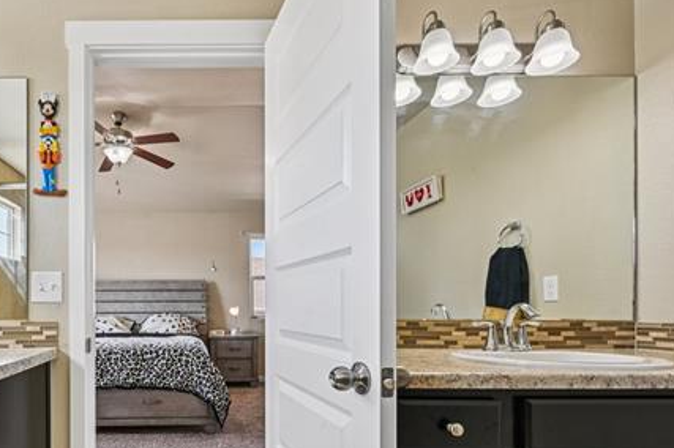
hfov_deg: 76.0
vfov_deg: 58.0
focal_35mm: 21
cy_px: 301
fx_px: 393
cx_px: 178
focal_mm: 14
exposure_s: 1/15
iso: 200
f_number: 11
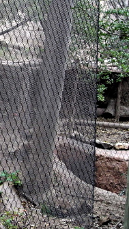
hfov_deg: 14.1
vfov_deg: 26.8
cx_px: -79
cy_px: 102
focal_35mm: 79
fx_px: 479
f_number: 3.2
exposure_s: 1/30
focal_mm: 6.3
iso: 126
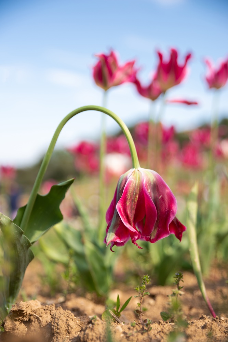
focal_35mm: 50
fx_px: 475
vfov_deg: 39.6
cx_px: 114
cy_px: 171
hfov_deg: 27.0
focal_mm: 50
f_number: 2.8
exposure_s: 1/800
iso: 100
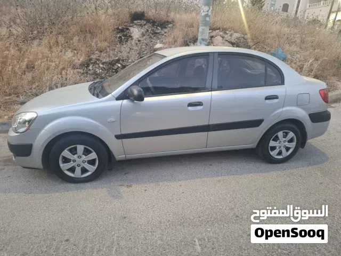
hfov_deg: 73.9
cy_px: 128
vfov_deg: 58.9
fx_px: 227
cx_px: 170
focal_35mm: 23
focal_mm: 5.54
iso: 500
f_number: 1.8
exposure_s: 1/25
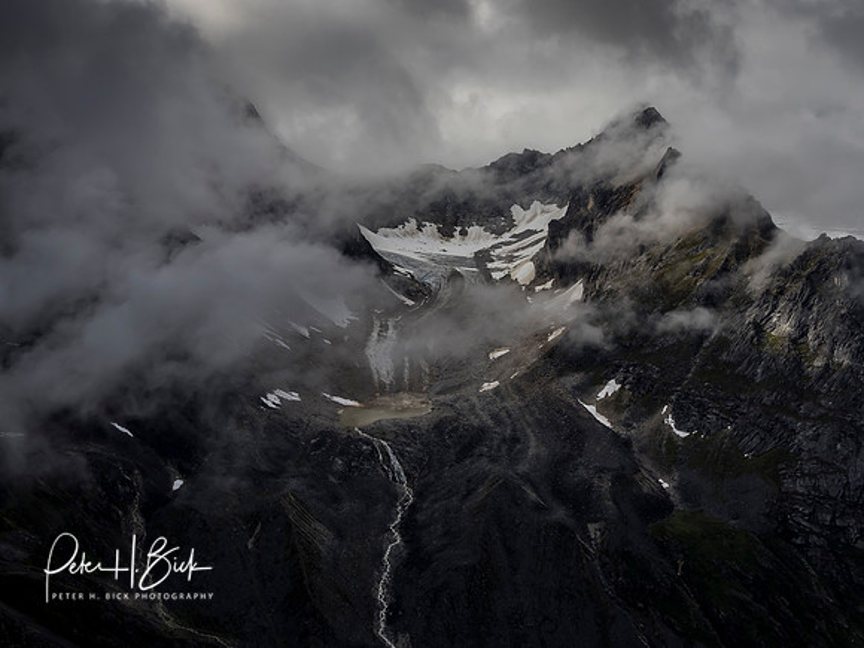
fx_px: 1198
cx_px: 432
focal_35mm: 48
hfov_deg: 39.7
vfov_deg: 30.3
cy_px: 324
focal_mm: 24
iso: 400
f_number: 7.1
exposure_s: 1/1000
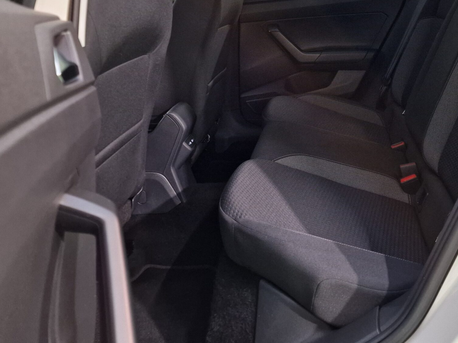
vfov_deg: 35.7
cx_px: 316
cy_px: 71
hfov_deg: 46.9
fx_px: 516
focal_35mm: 39
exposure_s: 1/50
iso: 400
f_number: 1.8
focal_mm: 6.4
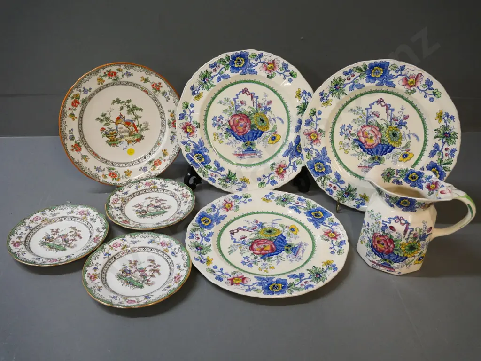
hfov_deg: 54.0
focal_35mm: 34
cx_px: 240
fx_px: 472
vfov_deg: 41.8
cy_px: 180
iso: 3200
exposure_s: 1/250
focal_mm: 17
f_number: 5.6
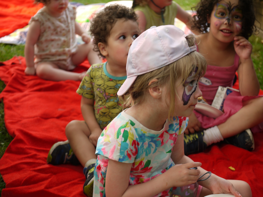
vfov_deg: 21.0
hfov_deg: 27.8
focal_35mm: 70
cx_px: 132
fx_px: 532
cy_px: 98
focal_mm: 35
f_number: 2.8
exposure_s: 1/100
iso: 100
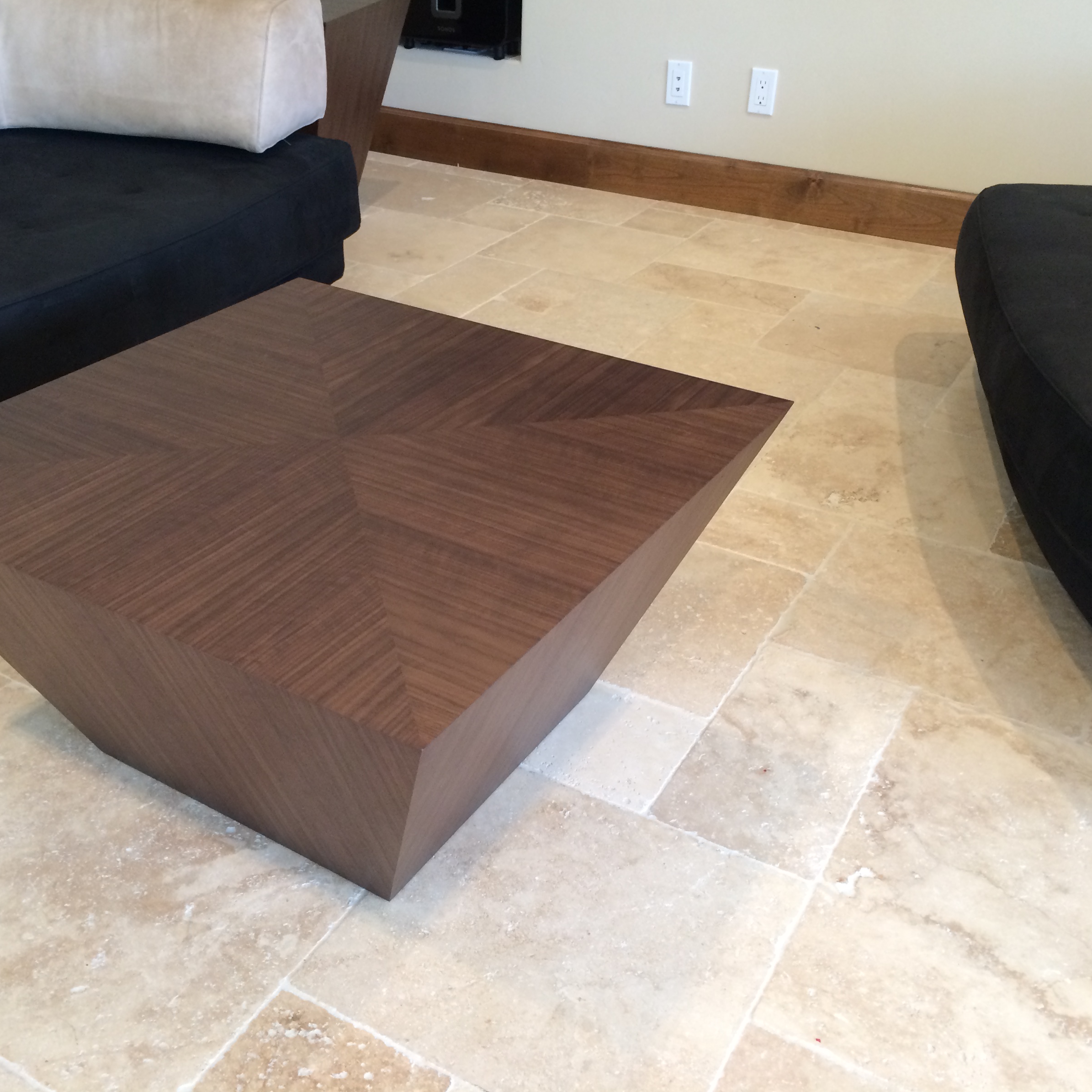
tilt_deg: -31.6
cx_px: 481
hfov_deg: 47.1
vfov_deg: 47.2
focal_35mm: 35
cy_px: 540
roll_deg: -0.3
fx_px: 1249
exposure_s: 1/30
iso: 125
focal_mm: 4.15
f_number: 2.2
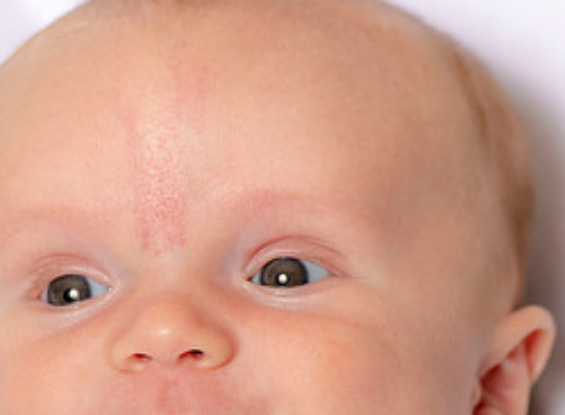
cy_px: 360
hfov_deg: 3.6
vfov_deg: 2.6
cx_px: 260
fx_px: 8994
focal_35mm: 555
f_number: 5.6
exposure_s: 1/200
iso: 250
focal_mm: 200
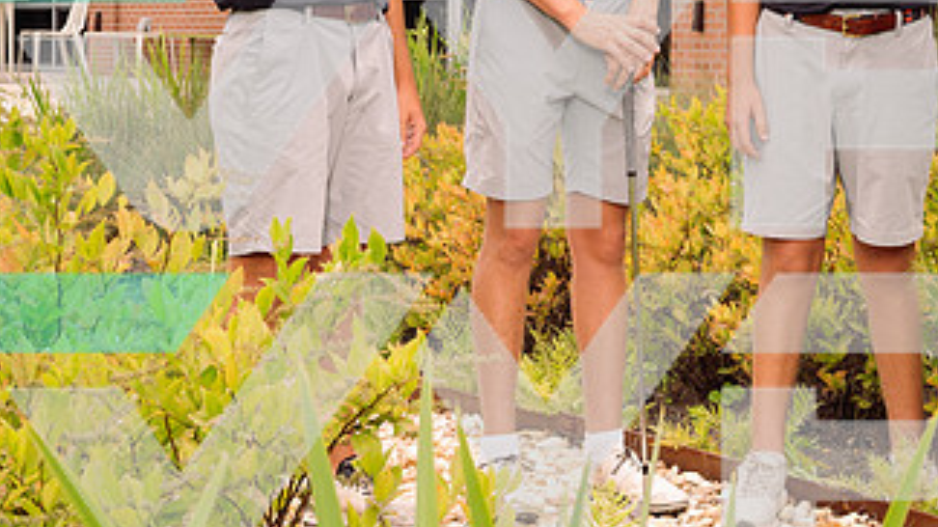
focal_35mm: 89
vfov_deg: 13.4
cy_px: 39
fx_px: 2213
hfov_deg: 23.8
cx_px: 609
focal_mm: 44
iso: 100
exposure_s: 1/200
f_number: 8
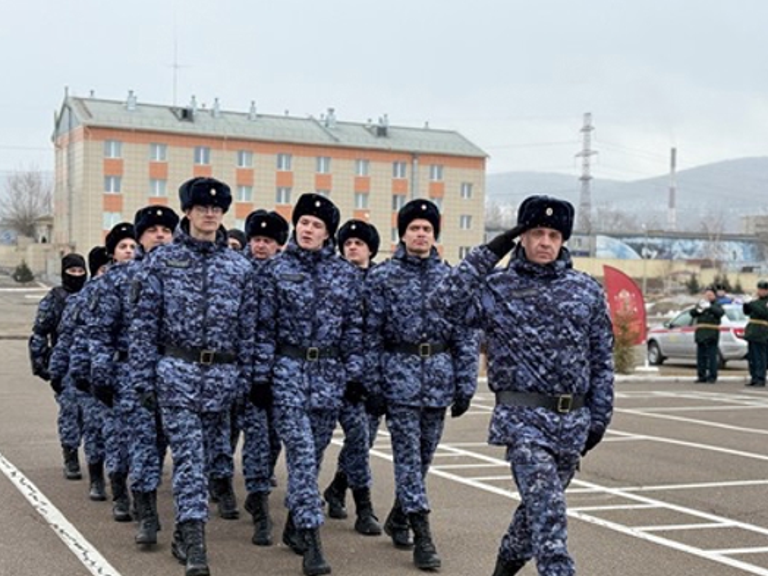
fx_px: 1353
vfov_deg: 24.0
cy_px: 333
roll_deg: -0.8
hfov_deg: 31.6
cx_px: 469
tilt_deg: -2.7
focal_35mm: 61
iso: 80
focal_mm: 6.76
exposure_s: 1/1795
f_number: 1.78
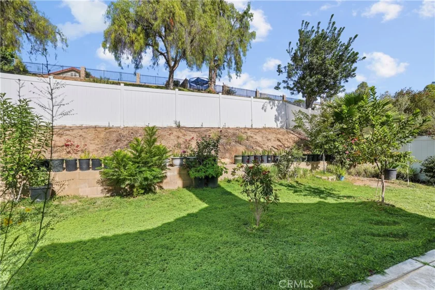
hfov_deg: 96.7
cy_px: 145
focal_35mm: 16
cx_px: 218
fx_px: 193
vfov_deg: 73.7
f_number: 8
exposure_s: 1/125
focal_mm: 16
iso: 100
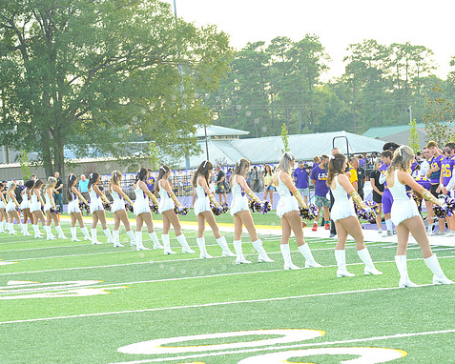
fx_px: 1536
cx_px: 195
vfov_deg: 13.5
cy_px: 183
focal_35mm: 114
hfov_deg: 16.8
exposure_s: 1/100
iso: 640
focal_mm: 100
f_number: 6.3
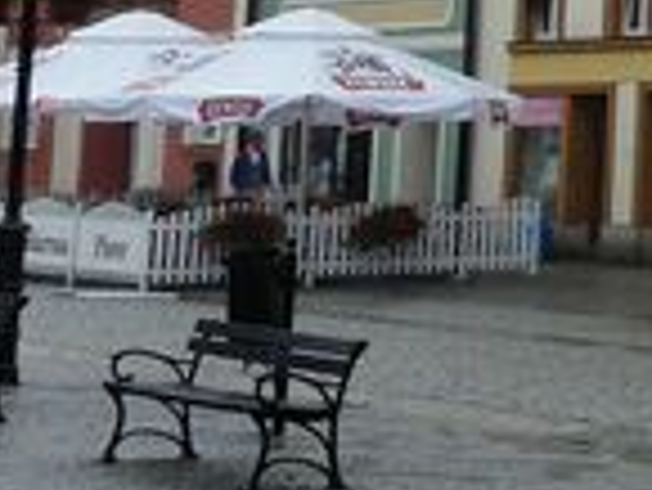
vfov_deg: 9.3
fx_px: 2903
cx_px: 1488
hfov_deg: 11.1
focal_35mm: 154
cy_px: -355
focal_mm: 4.6
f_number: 5
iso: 100
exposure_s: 1/200
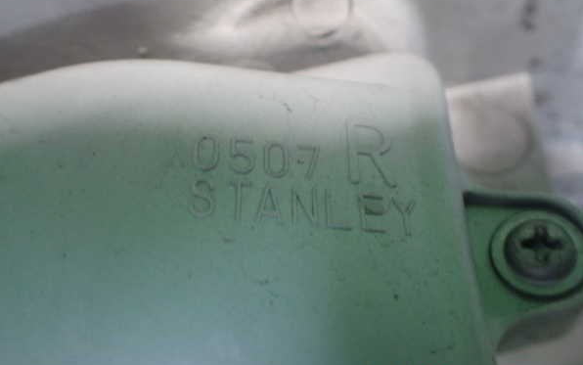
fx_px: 509
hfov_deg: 59.6
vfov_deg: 39.5
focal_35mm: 32
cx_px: 292
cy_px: 174
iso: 800
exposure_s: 1/50
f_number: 2.3
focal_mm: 5.4
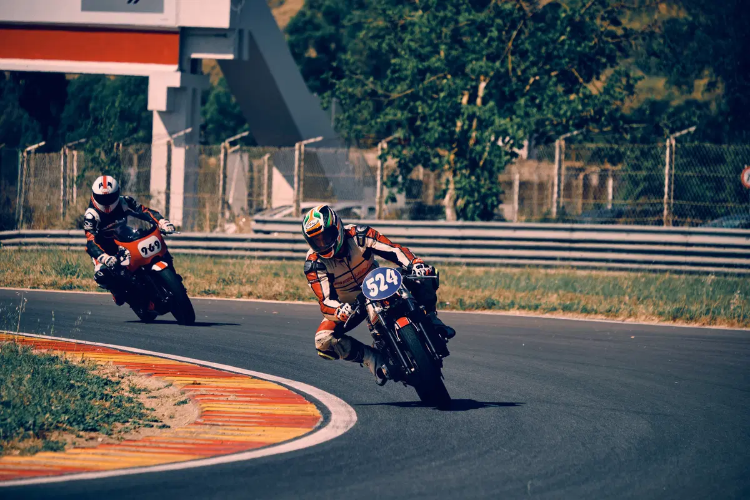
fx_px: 6250
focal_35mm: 300
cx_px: 375
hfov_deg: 6.9
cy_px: 250
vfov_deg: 4.6
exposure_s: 1/1000
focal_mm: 200
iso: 100
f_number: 5.6
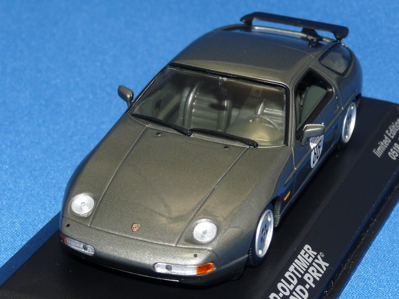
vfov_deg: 11.9
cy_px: 150
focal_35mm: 125
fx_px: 1441
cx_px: 200
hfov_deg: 15.8
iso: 100
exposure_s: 1/80
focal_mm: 12.8
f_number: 4
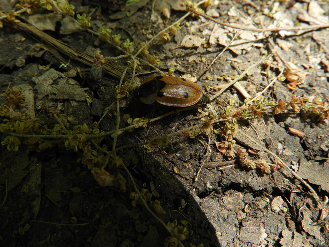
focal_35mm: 30
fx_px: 285
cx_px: 164
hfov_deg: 60.0
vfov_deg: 46.8
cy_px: 124
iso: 100
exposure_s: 1/100
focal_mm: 5.4
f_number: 3.5
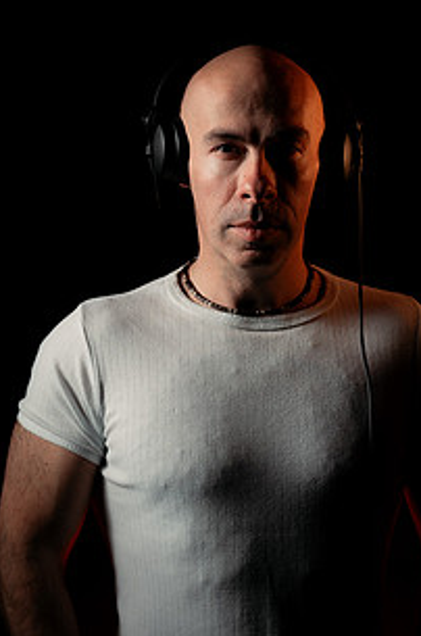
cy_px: 361
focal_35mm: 99
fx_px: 1744
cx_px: 305
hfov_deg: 13.7
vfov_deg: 20.6
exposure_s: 1/160
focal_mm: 67
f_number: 4.5
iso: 100
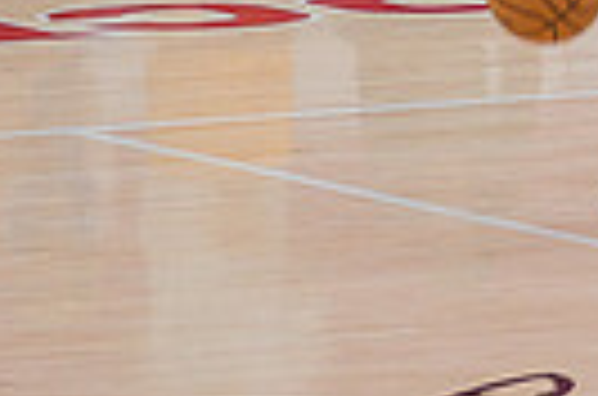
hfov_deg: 3.5
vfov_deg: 2.3
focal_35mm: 589
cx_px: 850
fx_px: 9761
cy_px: -464
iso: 1000
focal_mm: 135
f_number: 5
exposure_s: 1/250
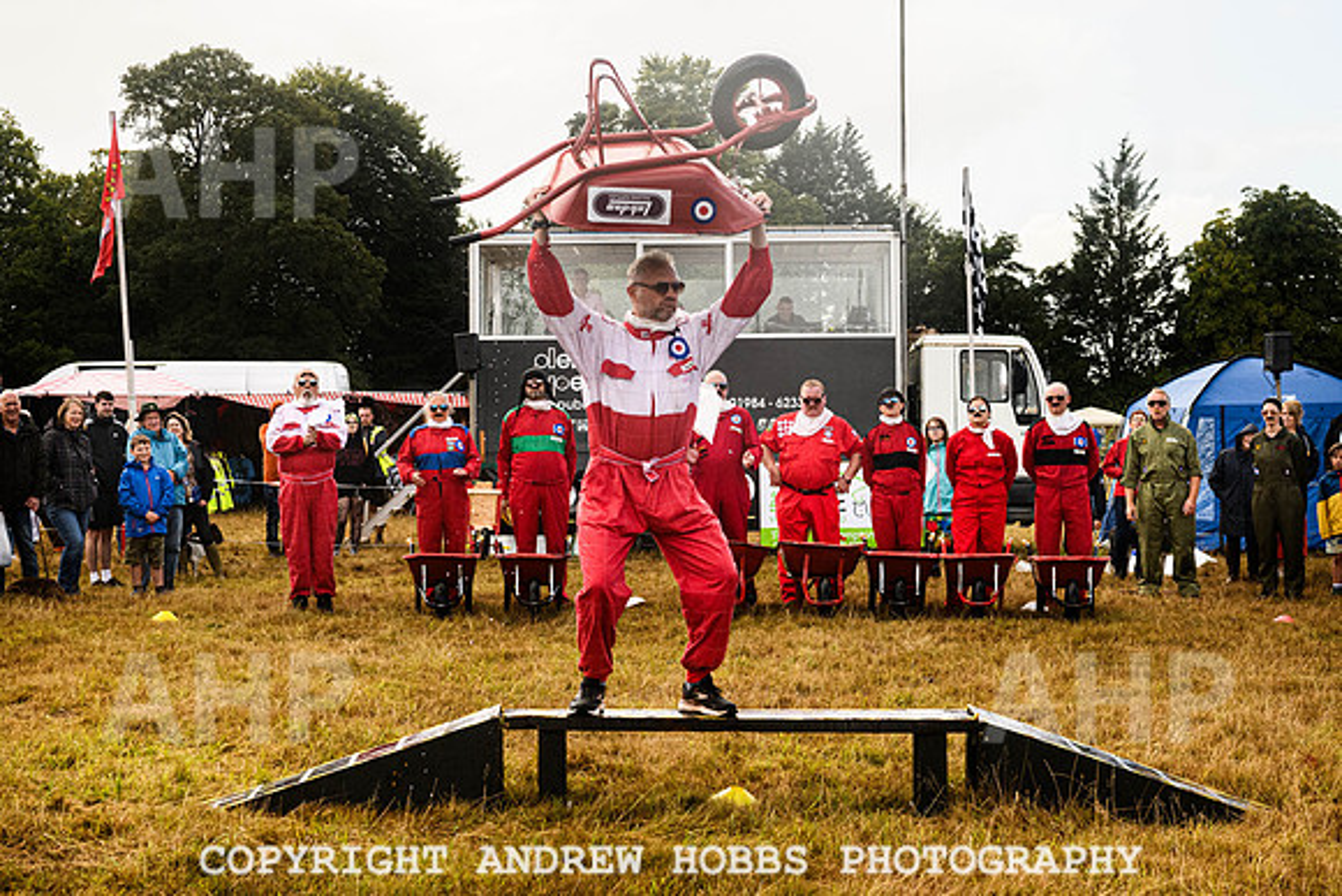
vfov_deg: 21.3
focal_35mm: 64
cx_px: 671
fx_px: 2380
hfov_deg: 31.5
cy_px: 404
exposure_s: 1/2500
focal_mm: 40
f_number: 6.3
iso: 640
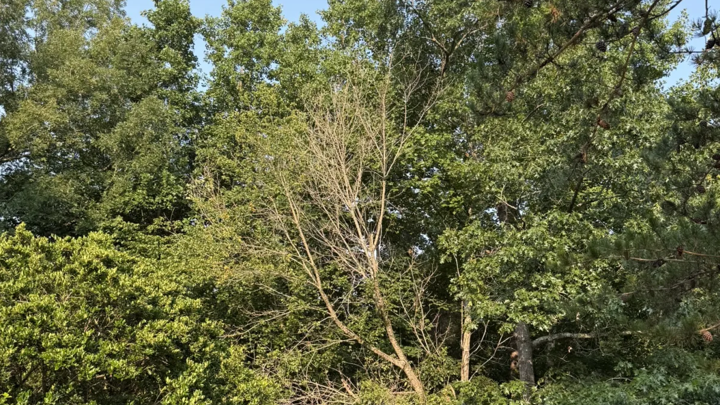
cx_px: 359
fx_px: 668
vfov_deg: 33.4
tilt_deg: +11.0
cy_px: 274
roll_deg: -3.8
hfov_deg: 56.6
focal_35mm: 35
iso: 80
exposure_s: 1/920
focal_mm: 6.76
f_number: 1.78
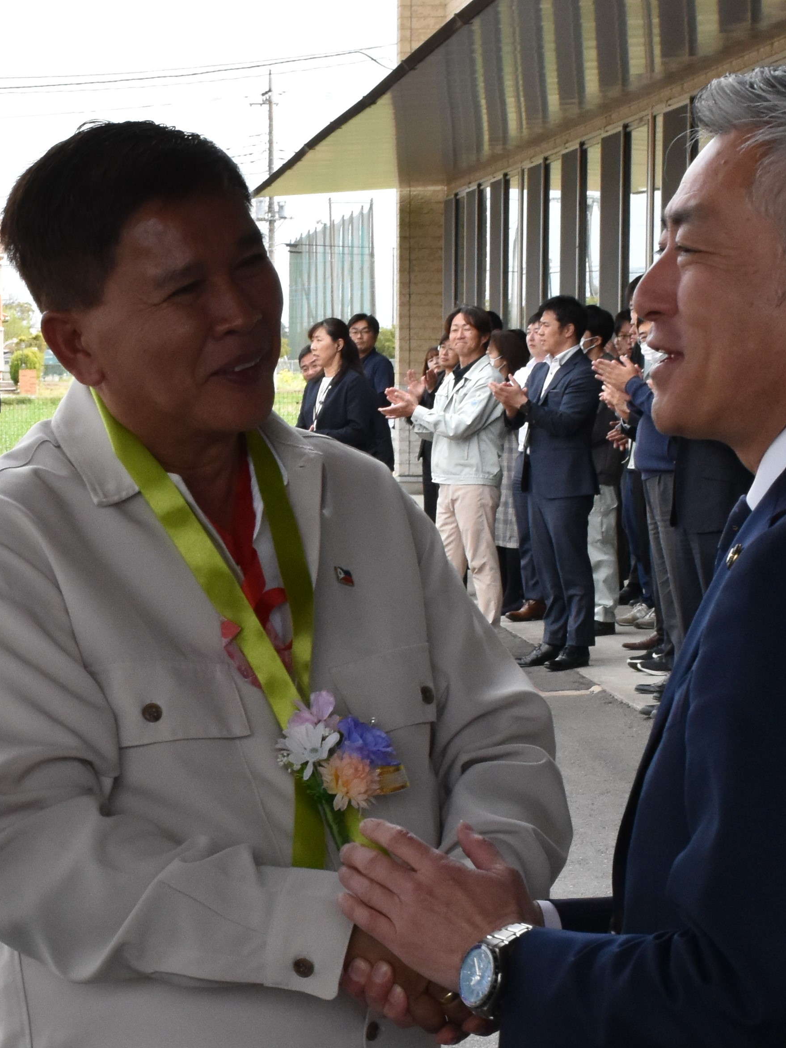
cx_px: 372
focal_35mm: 74
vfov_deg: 26.3
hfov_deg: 19.9
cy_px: 527
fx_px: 2240
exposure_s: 1/500
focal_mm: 34
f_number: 11
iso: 1000
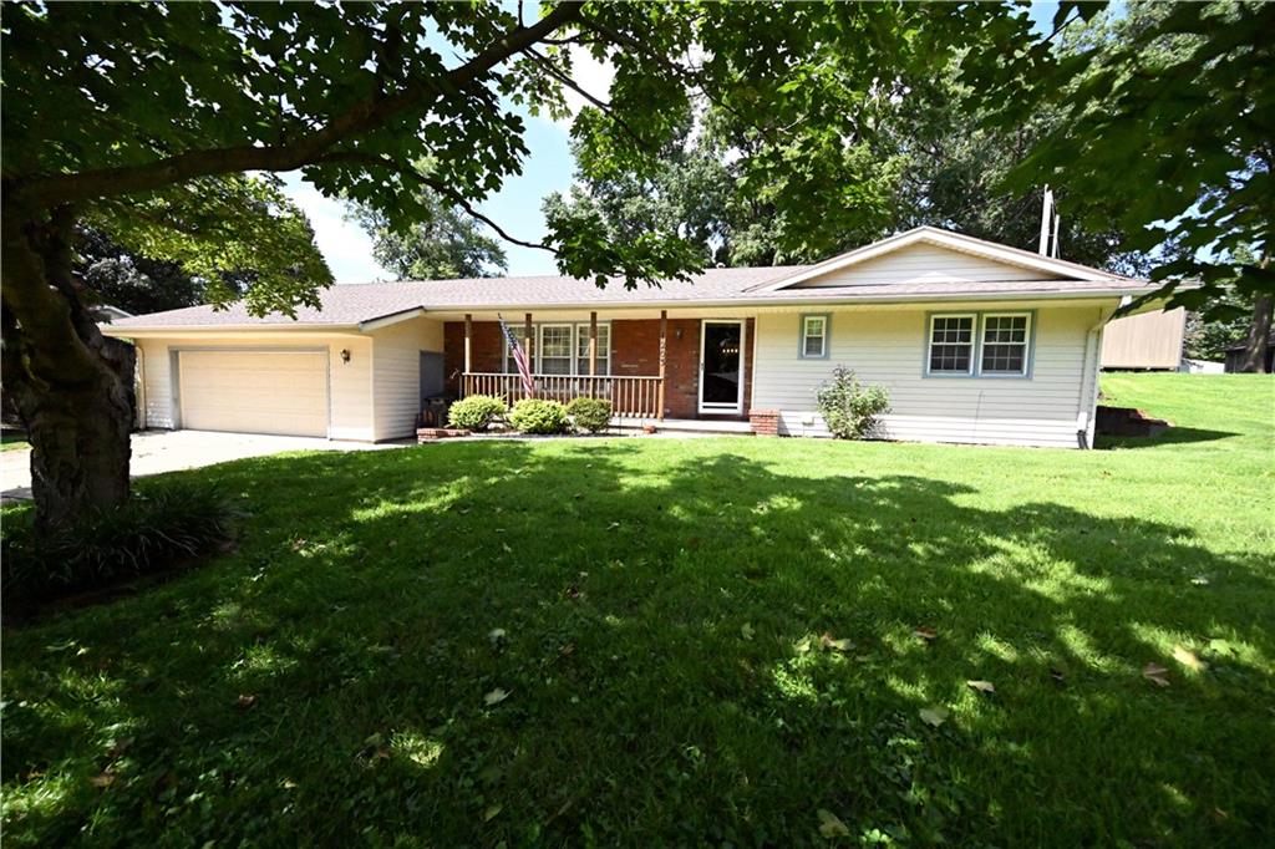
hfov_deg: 104.3
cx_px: 638
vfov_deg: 81.2
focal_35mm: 14
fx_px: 496
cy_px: 424
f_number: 5
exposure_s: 1/32000
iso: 20000
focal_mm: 14
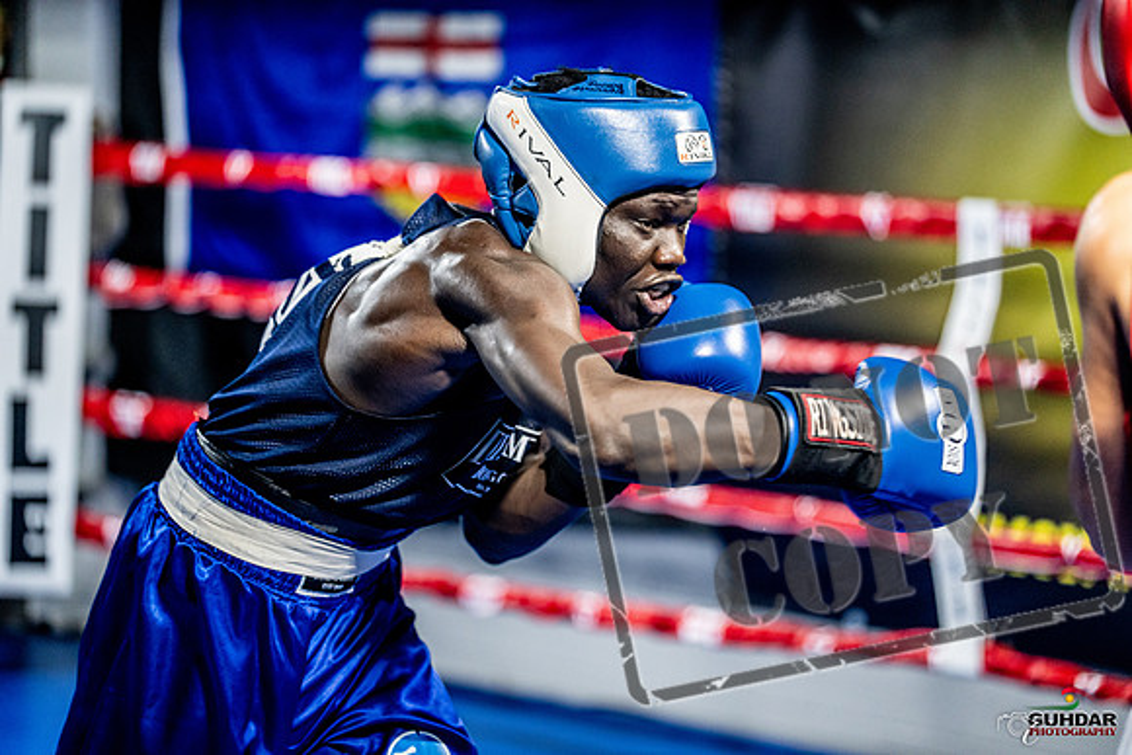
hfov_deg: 20.4
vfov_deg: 13.7
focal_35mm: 100
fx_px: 3145
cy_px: 378
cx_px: 566
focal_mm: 100
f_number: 2
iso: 4000
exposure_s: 1/800
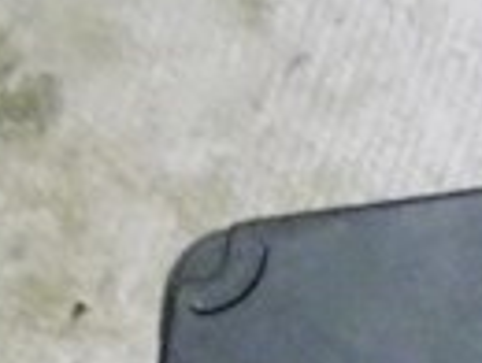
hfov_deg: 14.5
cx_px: 953
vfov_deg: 11.3
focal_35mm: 113
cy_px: 819
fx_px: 1576
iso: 1600
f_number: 3.1
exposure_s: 1/80
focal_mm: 4
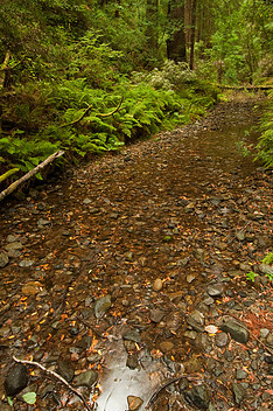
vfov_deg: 76.0
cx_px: 141
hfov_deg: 55.0
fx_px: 262
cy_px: 191
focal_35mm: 23
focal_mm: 12
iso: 200
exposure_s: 2
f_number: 16
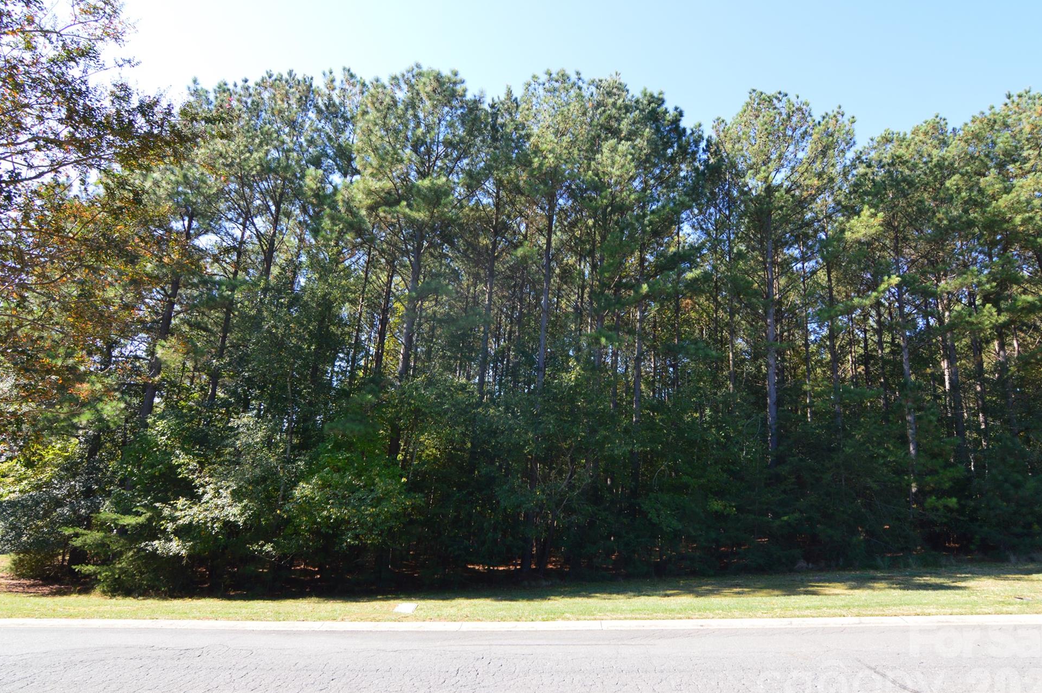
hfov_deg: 91.6
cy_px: 358
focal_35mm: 18
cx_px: 529
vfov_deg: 68.6
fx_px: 507
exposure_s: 1/125
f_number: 9
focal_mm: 11
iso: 400
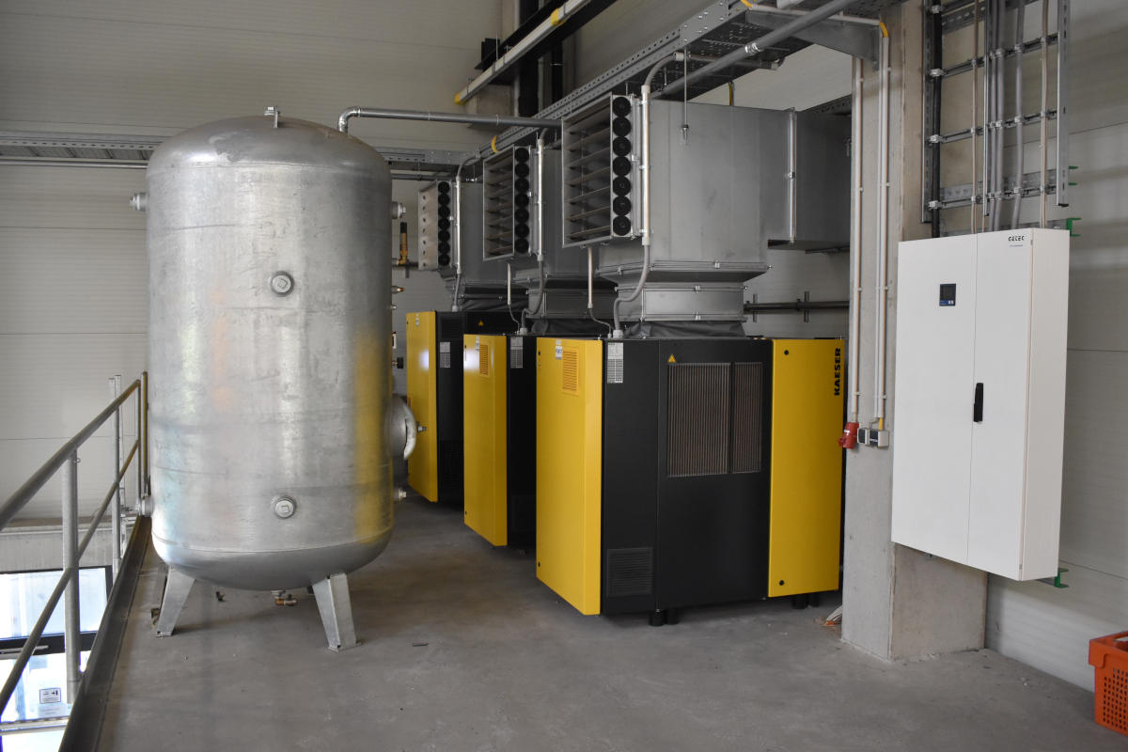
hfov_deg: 61.9
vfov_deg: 43.6
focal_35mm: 30
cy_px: 376
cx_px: 564
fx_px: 940
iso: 2000
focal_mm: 20
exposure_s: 1/60
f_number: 3.8
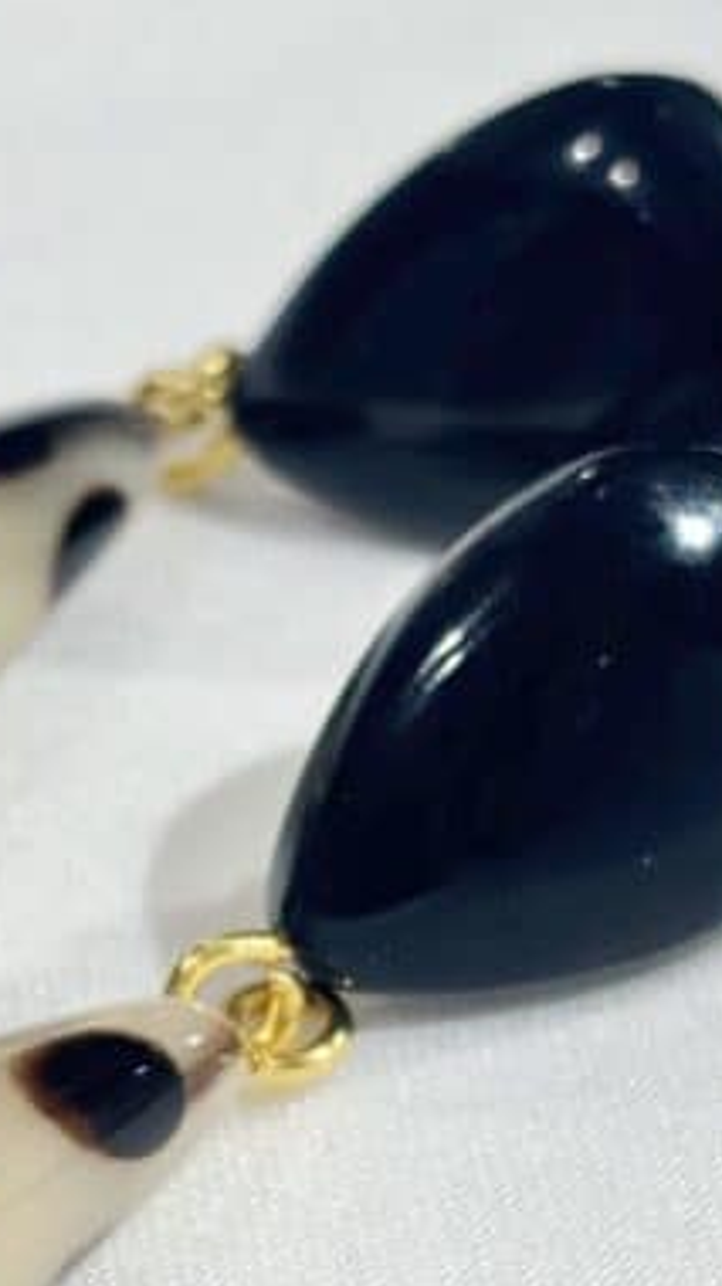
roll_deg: +9.4
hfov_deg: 7.9
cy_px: 913
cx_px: 7
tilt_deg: -41.7
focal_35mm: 153
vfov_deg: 14.0
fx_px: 5211
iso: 32
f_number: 1.6
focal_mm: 5.96
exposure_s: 1/218
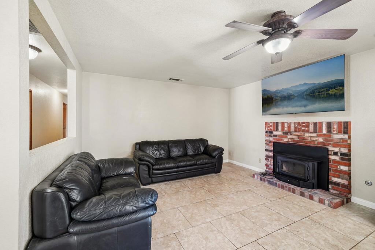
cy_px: 125
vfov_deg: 77.3
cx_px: 188
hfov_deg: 100.4
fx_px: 156
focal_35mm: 15
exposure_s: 1/3.33
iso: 400
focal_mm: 15
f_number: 8
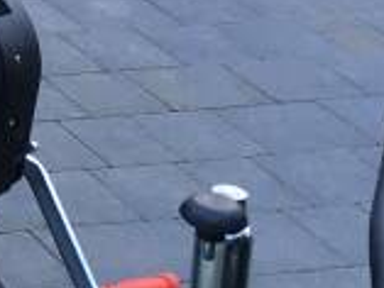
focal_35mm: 185
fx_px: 2054
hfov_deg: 9.5
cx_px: -536
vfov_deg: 7.8
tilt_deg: -15.7
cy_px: -232
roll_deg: -0.5
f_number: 2.2
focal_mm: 4.15
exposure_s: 1/100
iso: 32
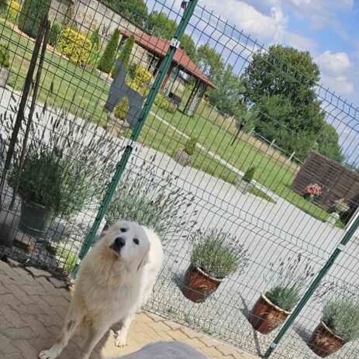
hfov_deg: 37.4
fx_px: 528
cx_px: 143
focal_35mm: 45
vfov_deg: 32.9
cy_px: 395
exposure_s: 1/3999
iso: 32
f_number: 1.8
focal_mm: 5.4
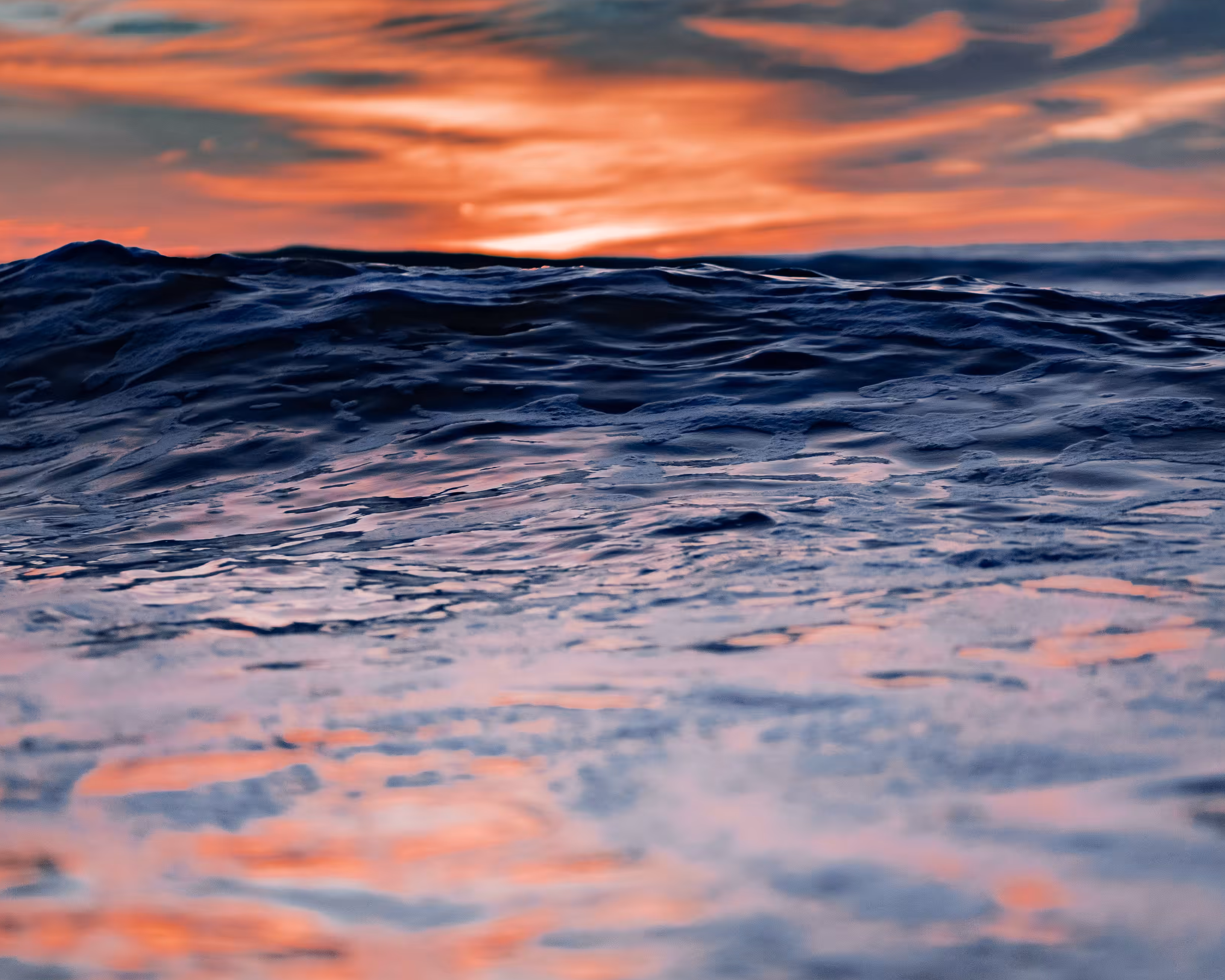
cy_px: 491
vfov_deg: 16.5
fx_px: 3372
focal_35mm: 93
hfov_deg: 20.6
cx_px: 637
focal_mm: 55
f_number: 1.8
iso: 800
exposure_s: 1/2000
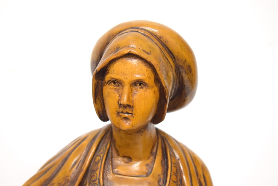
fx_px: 637
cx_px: 139
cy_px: 93
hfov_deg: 24.6
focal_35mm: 82
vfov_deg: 16.6
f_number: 5.6
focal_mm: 55
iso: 900
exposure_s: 1/30
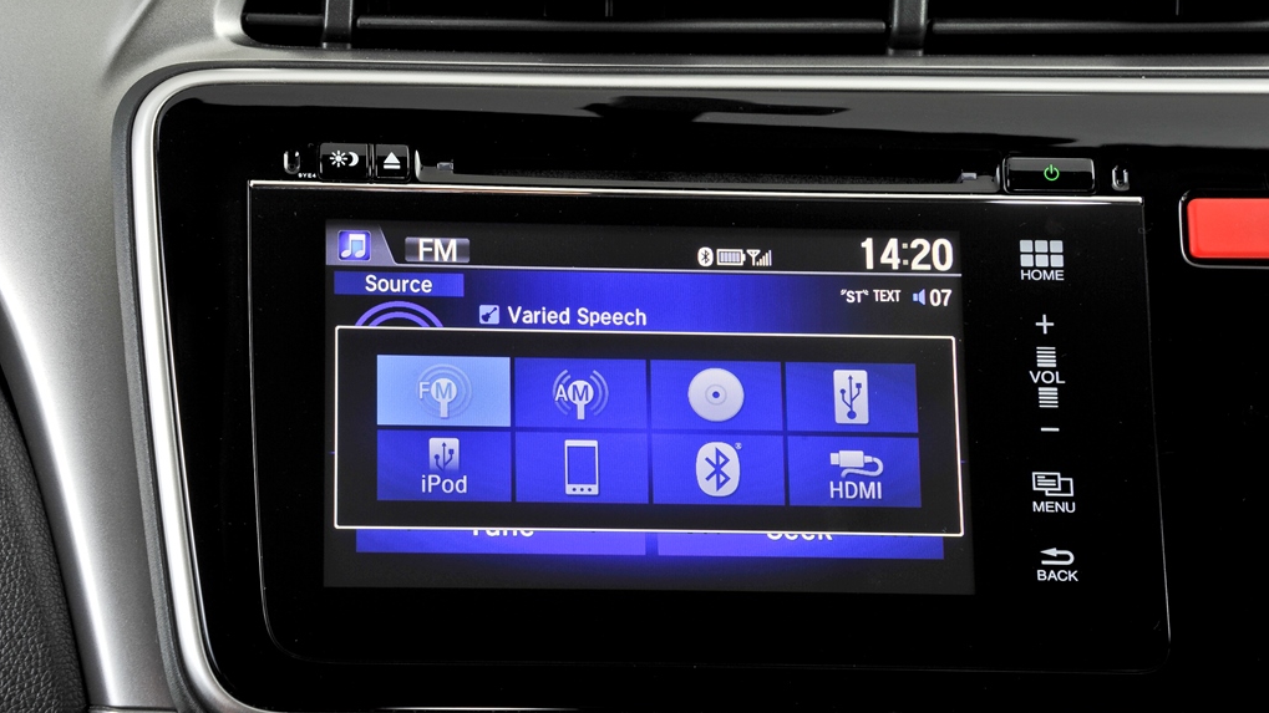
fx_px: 4778
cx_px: 634
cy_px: 388
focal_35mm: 142
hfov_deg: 15.1
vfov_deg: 8.5
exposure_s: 1/2.5
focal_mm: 135
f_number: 13
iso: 250
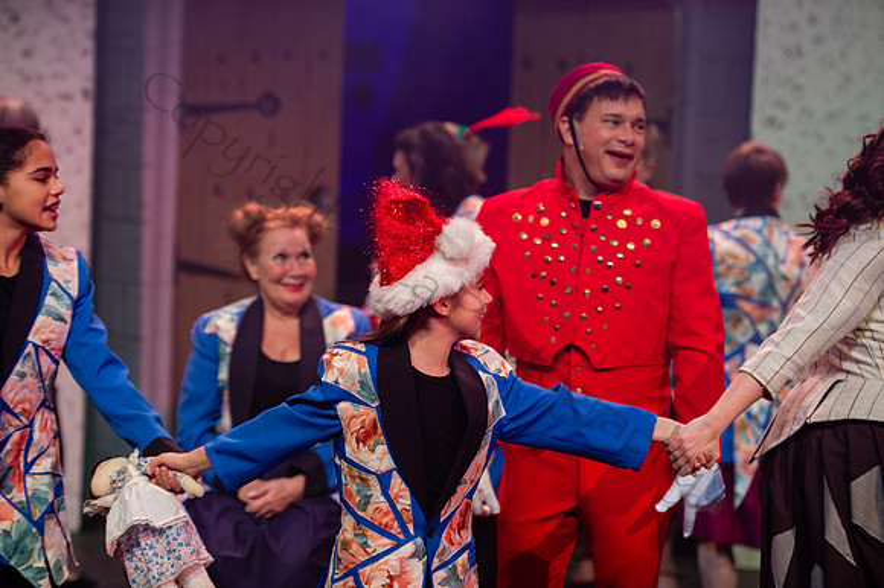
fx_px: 2503
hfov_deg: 20.0
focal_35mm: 102
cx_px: 442
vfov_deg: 13.4
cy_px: 294
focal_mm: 102
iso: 1000
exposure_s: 1/250
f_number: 2.8
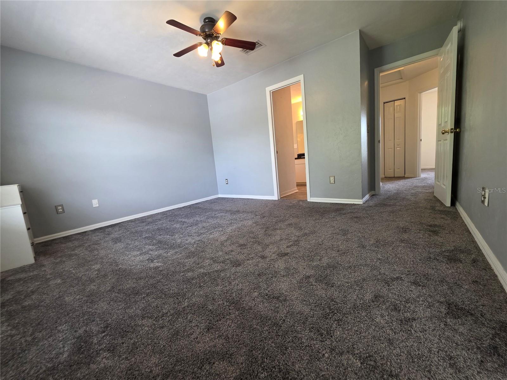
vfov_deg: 89.9
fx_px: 190
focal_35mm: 13
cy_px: 190
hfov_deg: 106.2
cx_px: 254
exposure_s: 1/60
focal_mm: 2.2
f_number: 1.9
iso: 160
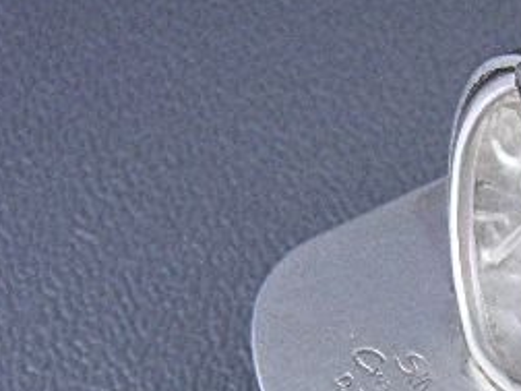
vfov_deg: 8.6
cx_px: 614
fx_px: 2604
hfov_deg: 11.2
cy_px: 343
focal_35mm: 173
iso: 400
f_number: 4.1
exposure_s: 1/32
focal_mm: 12.2
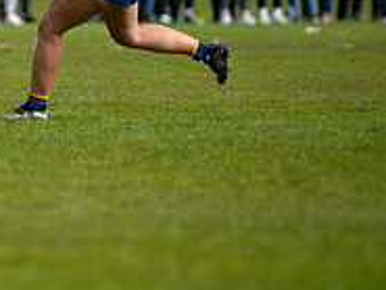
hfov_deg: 2.7
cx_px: -209
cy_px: -18
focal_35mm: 723
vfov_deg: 2.1
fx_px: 8067
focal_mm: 240
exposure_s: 1/6400
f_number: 2.8
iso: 320
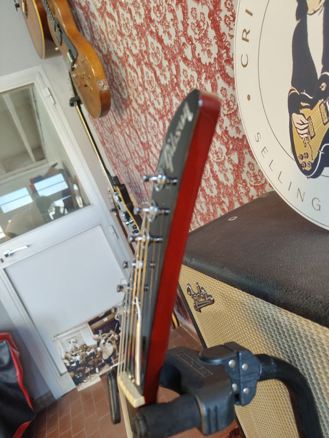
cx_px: 164
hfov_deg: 56.8
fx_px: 304
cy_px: 219
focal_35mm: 24
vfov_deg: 71.6
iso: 500
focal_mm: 5.59
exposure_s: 1/60
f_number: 1.8
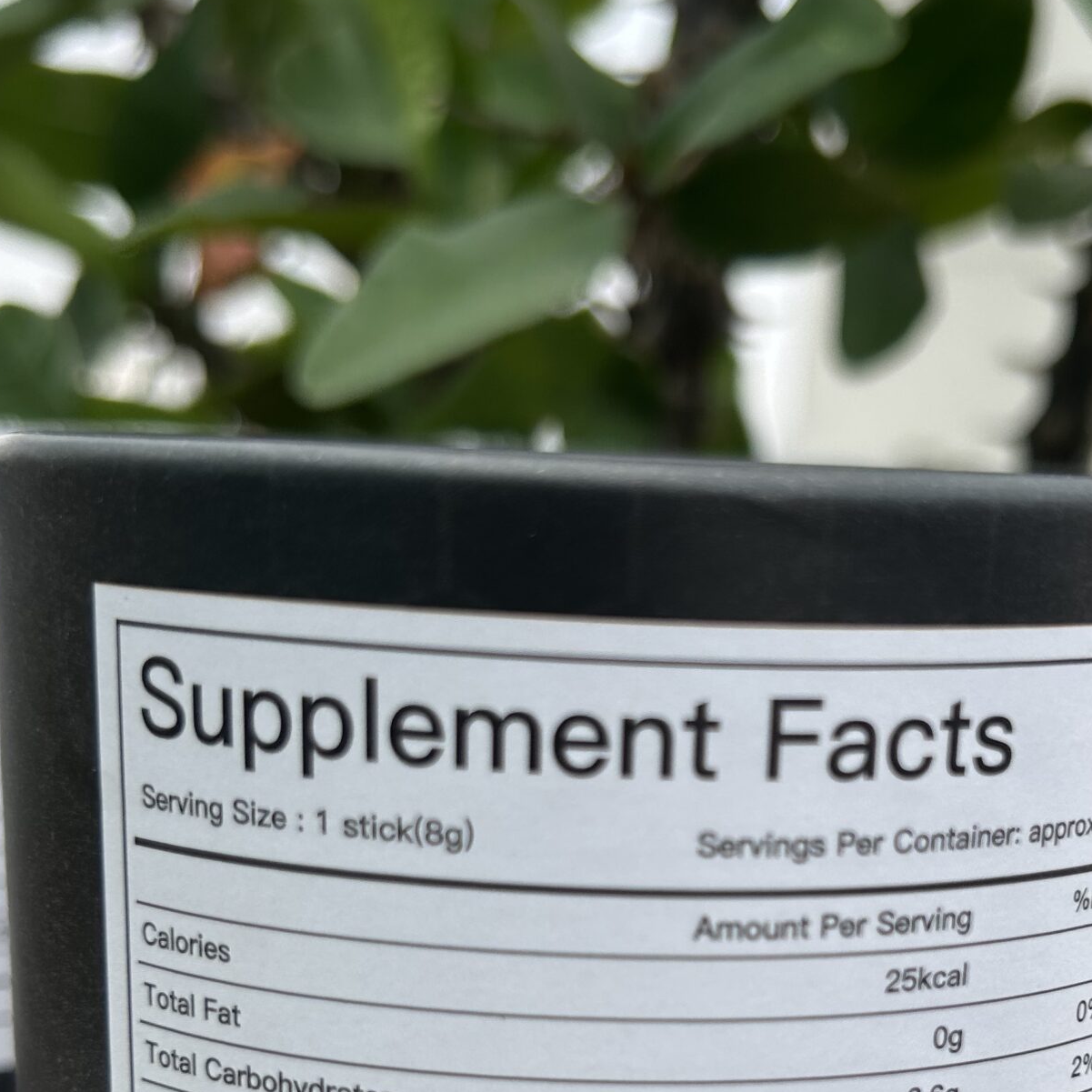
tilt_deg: -14.2
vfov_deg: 33.4
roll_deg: -4.6
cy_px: 921
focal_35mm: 49
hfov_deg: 34.4
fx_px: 1749
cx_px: 716
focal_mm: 5.7
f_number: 1.5
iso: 50
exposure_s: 1/1597
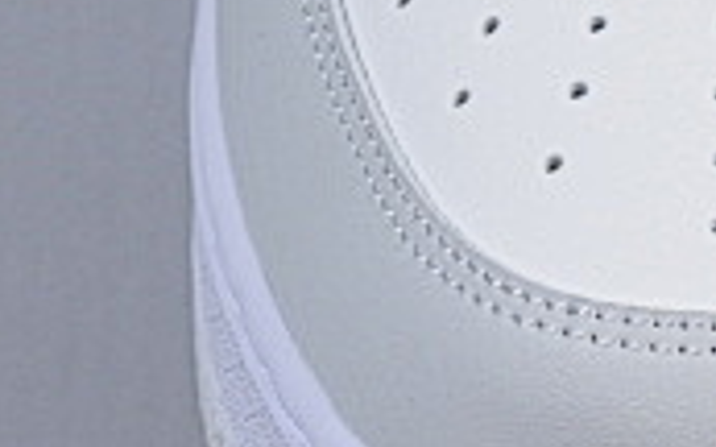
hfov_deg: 4.4
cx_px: 1291
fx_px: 9305
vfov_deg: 2.7
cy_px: -132
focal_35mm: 477
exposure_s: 1/80
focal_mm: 50
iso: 160
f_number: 8
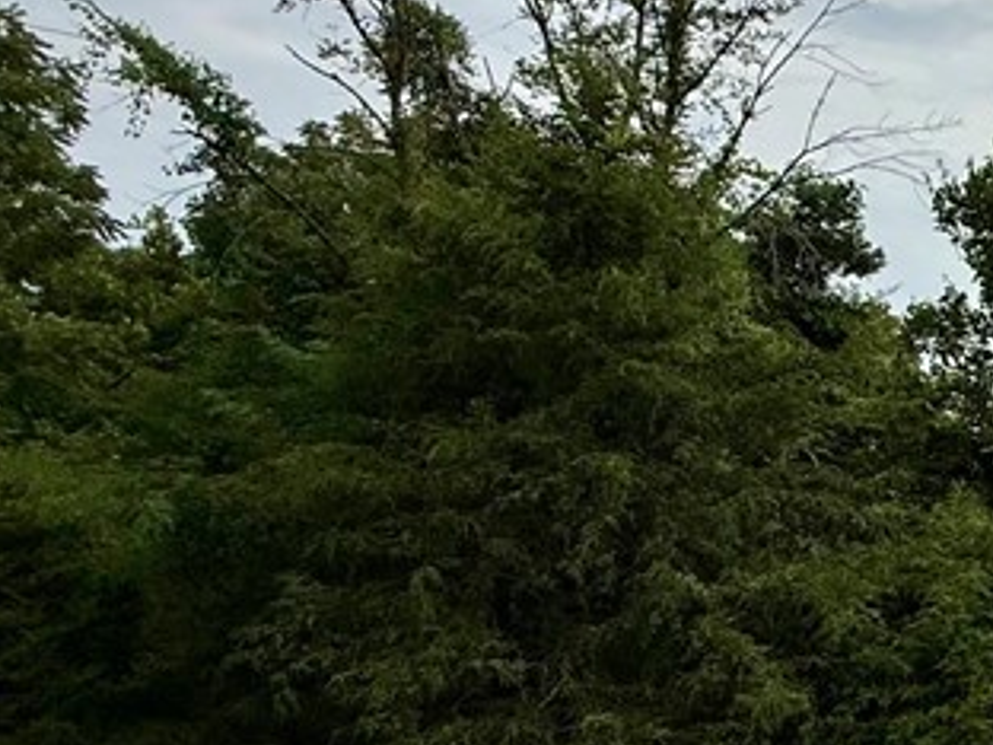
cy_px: 420
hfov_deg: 28.3
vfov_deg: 31.5
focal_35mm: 46
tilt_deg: +3.2
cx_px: 1467
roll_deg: -0.7
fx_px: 1320
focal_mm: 2.22
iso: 50
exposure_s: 1/5155
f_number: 2.2
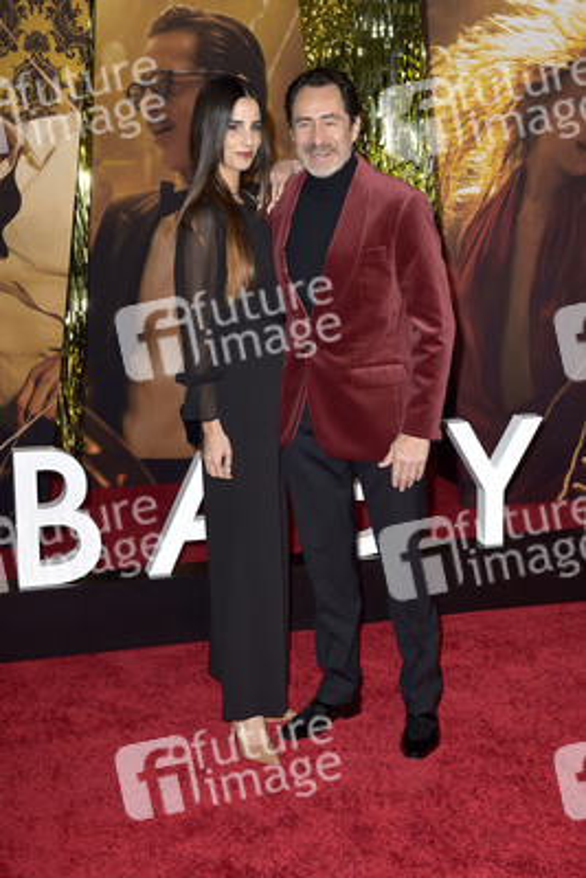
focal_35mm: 48
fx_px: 1171
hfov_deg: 28.1
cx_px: 293
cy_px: 439
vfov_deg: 41.1
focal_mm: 48
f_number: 6.3
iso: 640
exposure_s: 1/250
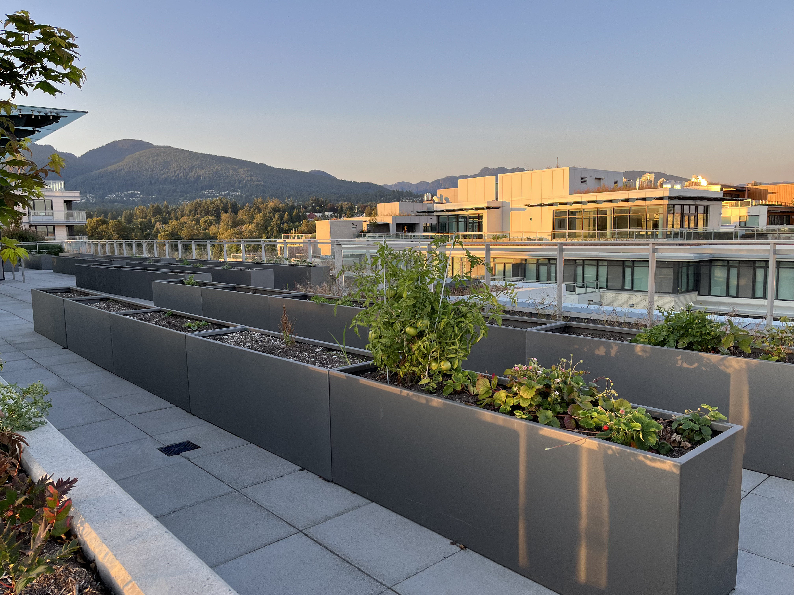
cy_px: 298
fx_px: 596
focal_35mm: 26
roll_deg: +1.4
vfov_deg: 53.1
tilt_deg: -7.0
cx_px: 397
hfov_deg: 67.3
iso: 50
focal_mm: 5.1
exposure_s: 1/473
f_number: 1.6
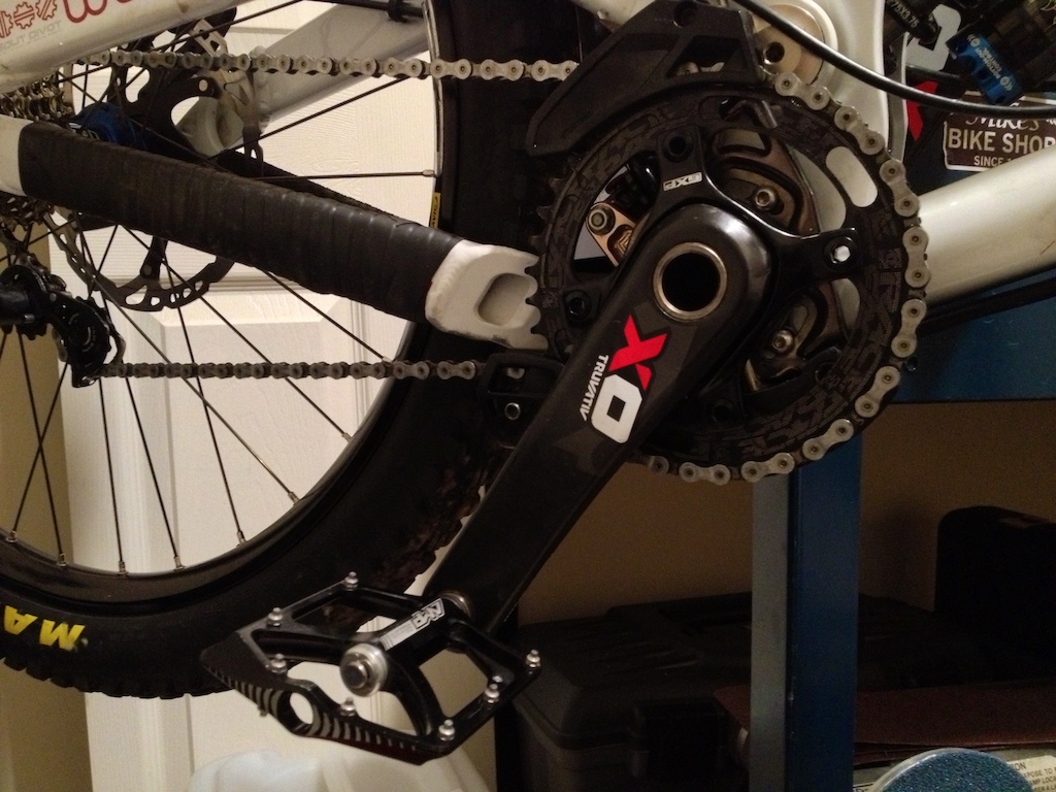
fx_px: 1068
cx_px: 528
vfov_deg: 40.7
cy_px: 396
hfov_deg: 52.6
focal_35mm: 35
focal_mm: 4.28
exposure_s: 1/15
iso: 800
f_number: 2.4
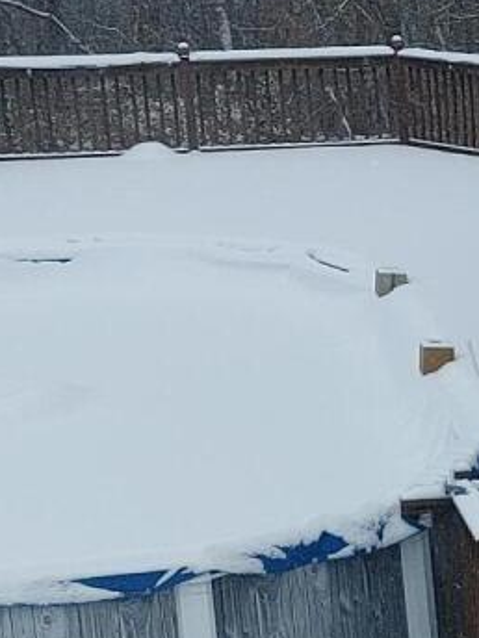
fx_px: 2786
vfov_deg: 12.9
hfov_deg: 9.3
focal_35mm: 151
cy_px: 647
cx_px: 880
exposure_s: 1/379
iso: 50
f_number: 1.8
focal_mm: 4.81
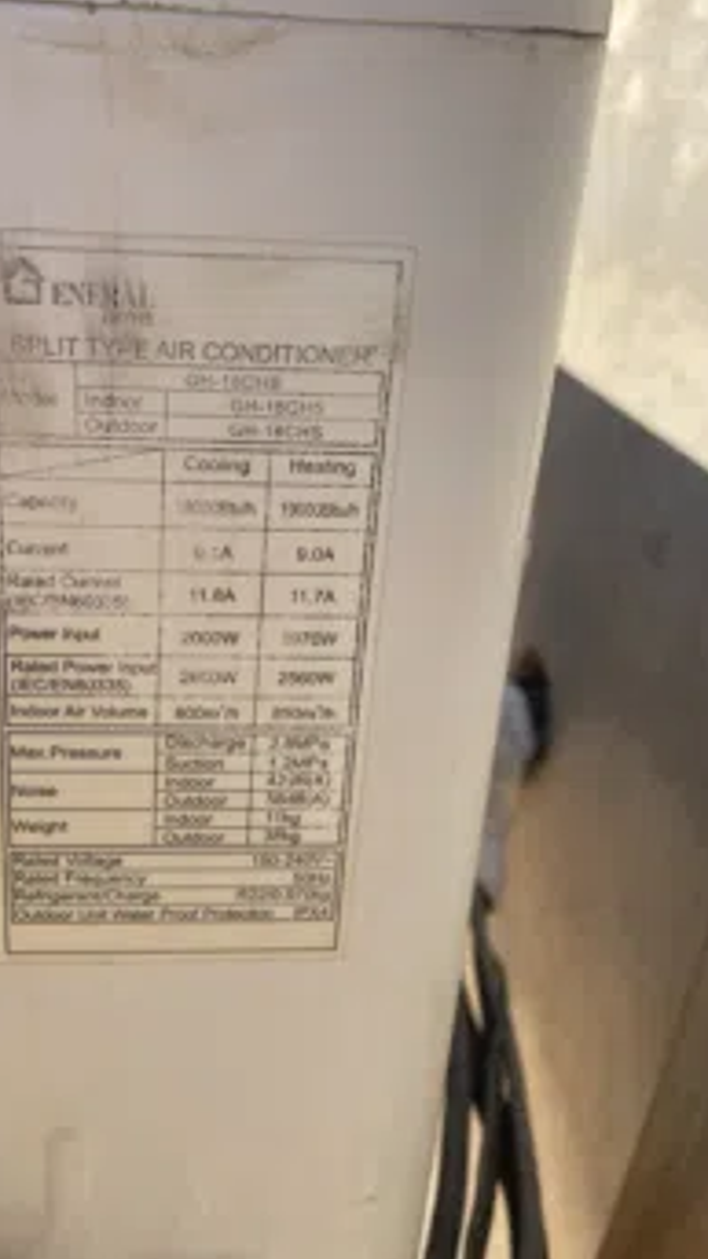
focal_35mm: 33
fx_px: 1101
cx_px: 238
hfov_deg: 35.3
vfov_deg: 59.4
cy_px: 569
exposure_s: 1/1511
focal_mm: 4.2
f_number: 1.6
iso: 32
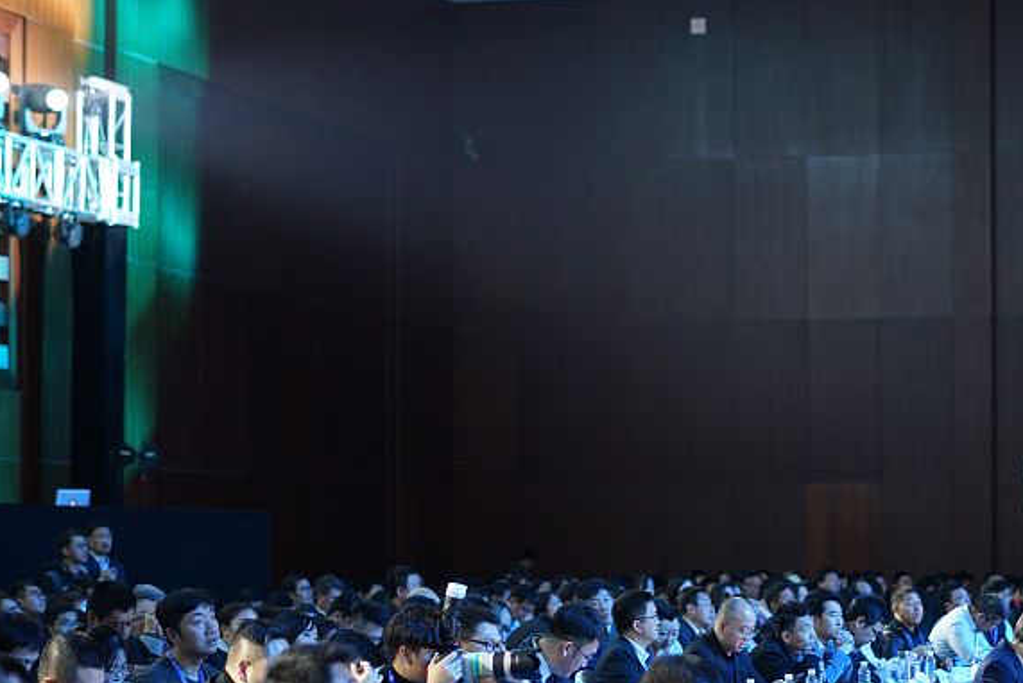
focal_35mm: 105
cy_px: 455
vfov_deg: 13.0
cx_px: 726
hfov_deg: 19.4
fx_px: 2984
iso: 1000
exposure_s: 1/60
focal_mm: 50
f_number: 1.8
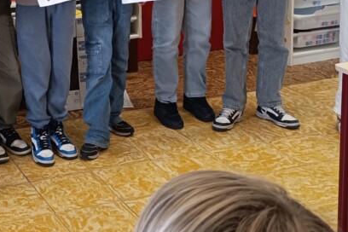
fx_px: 744
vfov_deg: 17.2
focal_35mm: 77
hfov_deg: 24.4
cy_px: -13
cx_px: -42
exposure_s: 1/100
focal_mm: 6.14
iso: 755
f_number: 1.65
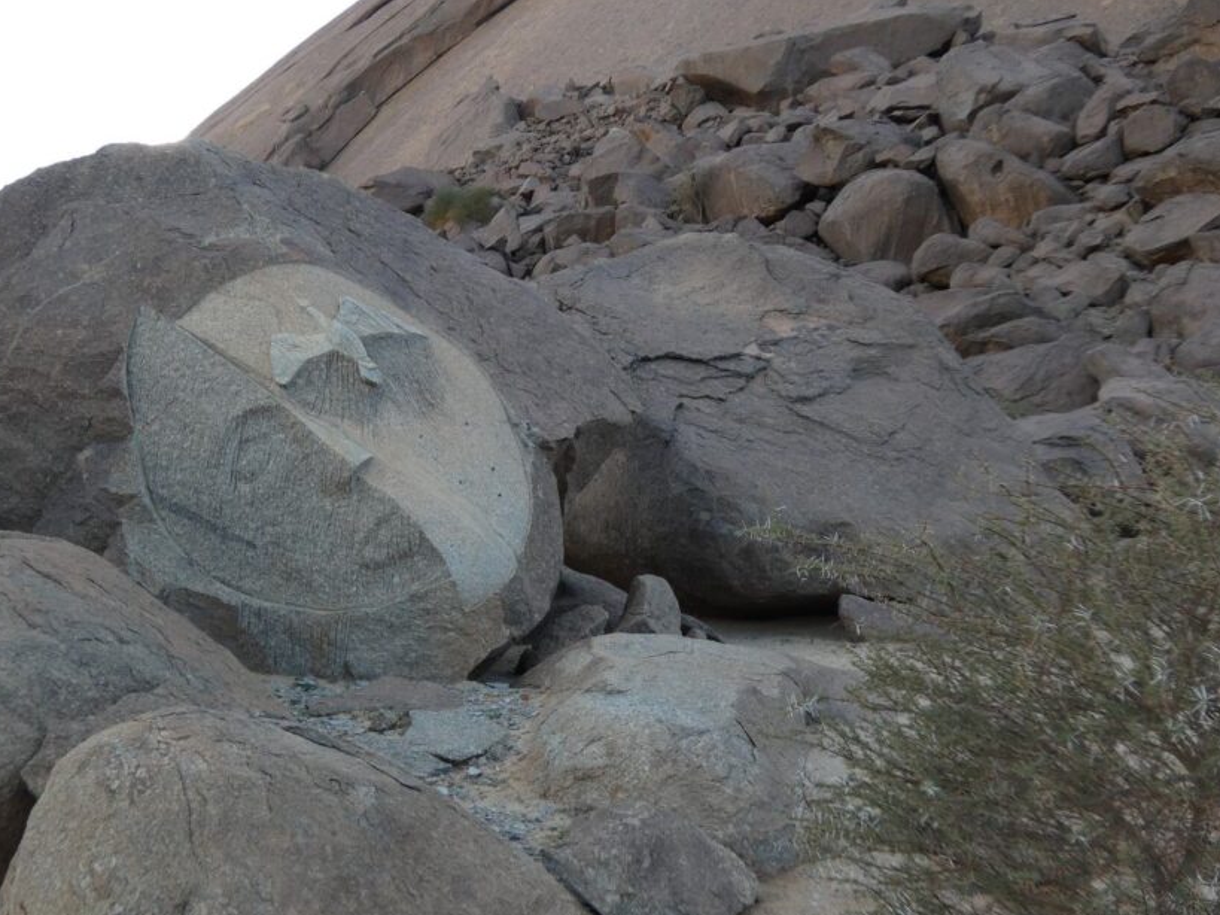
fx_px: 1410
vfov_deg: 35.9
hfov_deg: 46.6
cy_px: 425
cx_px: 509
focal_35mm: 40
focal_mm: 5.8
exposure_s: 1/160
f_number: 3.4
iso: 80
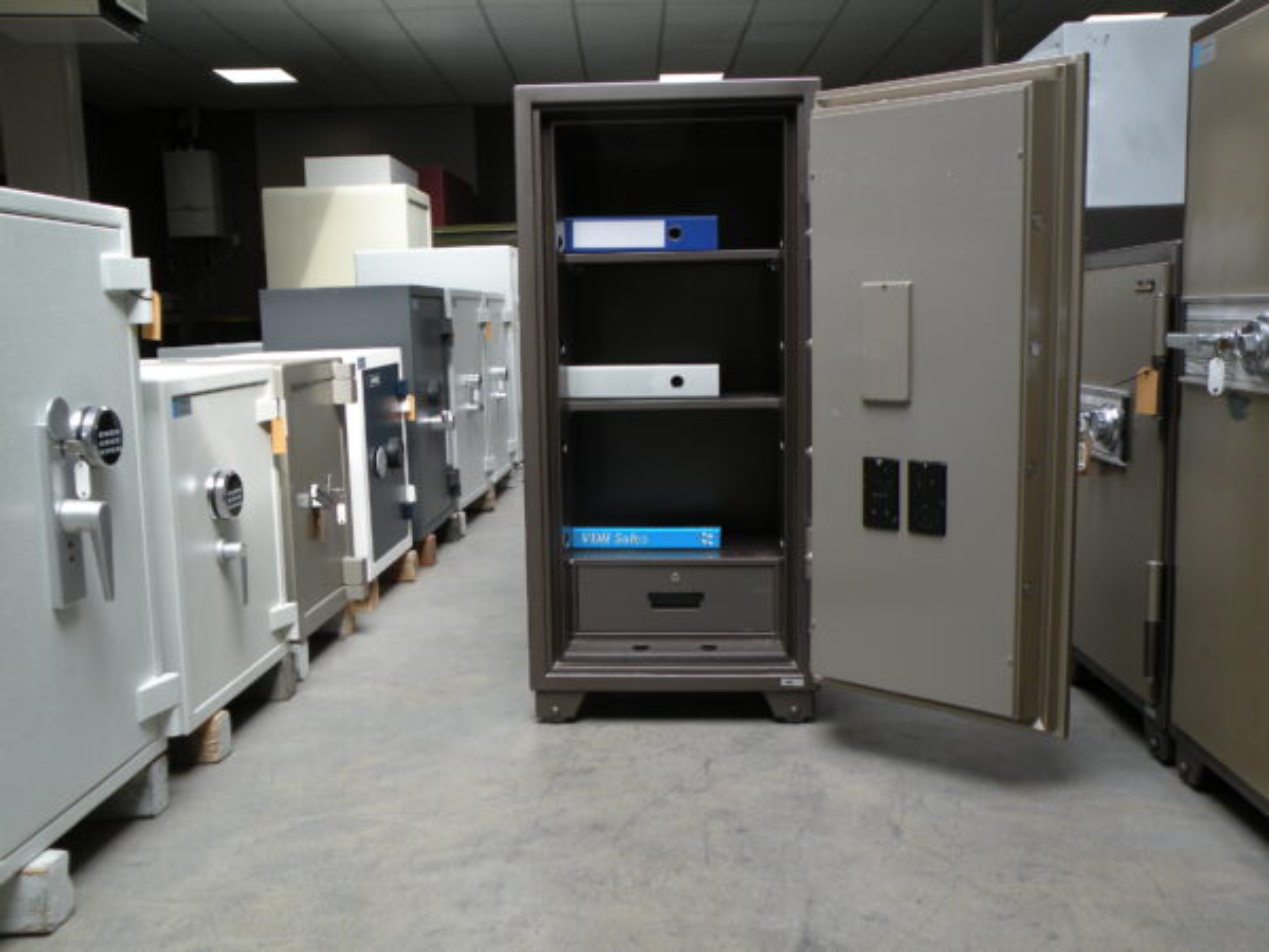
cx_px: 634
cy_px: 476
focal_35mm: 33
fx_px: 1210
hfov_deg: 55.4
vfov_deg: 42.9
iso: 64
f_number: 3.2
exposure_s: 1/61
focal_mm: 5.8
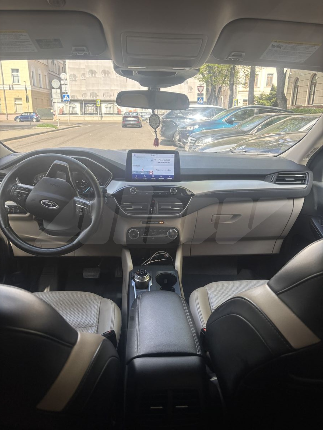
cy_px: 215
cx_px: 162
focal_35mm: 26
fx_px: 323
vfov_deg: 67.3
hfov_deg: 53.1
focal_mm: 5.96
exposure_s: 1/179
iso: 40
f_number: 1.6
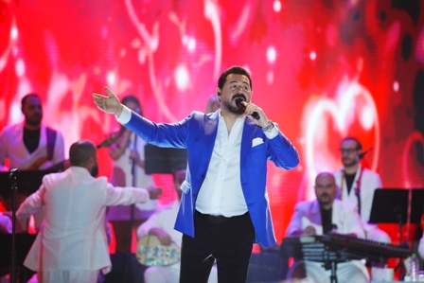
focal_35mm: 300
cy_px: 142
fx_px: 3534
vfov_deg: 4.6
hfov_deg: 6.9
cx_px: 212
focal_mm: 200
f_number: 2.8
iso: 1250
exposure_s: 1/400
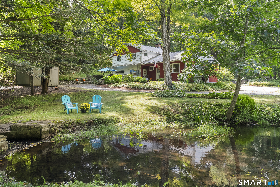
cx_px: 140
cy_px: 94
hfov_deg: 63.6
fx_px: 226
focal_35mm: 29
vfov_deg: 45.0
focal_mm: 29
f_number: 5.6
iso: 160
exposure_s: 1/50
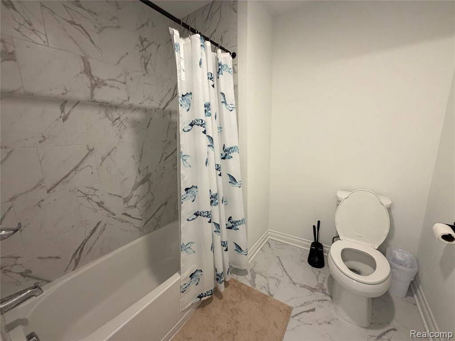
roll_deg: +1.9
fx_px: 184
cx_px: 228
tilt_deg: -11.0
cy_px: 170
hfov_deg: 102.1
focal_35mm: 14
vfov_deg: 85.7
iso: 320
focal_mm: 2.22
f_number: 2.2
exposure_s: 1/120
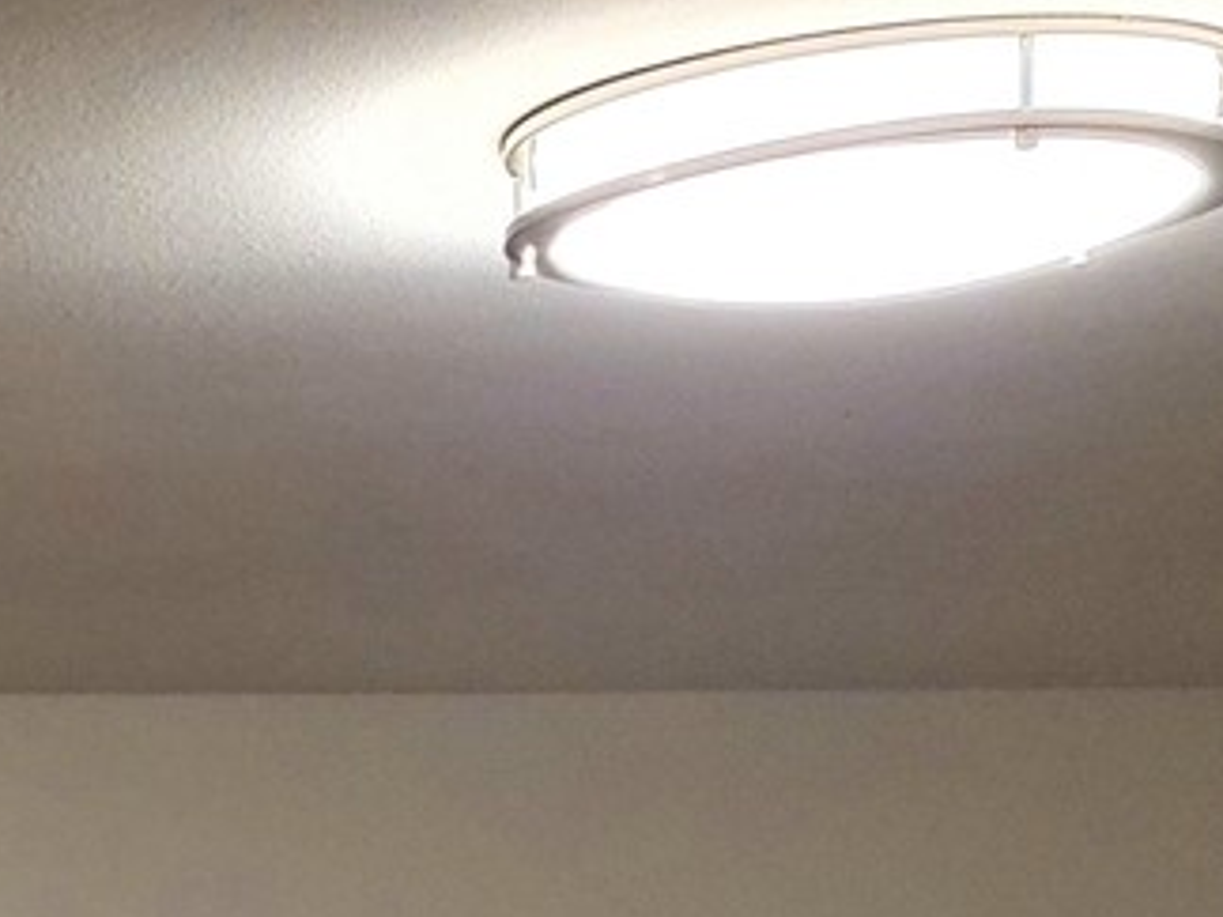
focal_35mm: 158
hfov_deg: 10.5
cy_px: 1534
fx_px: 5582
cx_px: -1814
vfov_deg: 9.1
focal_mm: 7
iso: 200
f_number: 1.8
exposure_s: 1/60.2
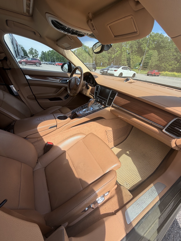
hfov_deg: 85.7
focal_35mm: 14
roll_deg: -5.2
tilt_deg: -29.2
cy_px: 120
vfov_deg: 102.1
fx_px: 98
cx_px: 90
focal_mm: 2.22
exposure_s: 1/590
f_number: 2.2
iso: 40
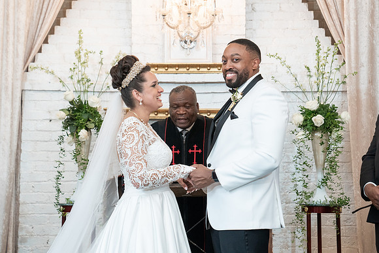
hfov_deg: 25.0
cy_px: 110
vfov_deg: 16.8
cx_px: 184
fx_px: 855
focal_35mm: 81
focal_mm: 70
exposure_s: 1/100
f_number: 4
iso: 2000
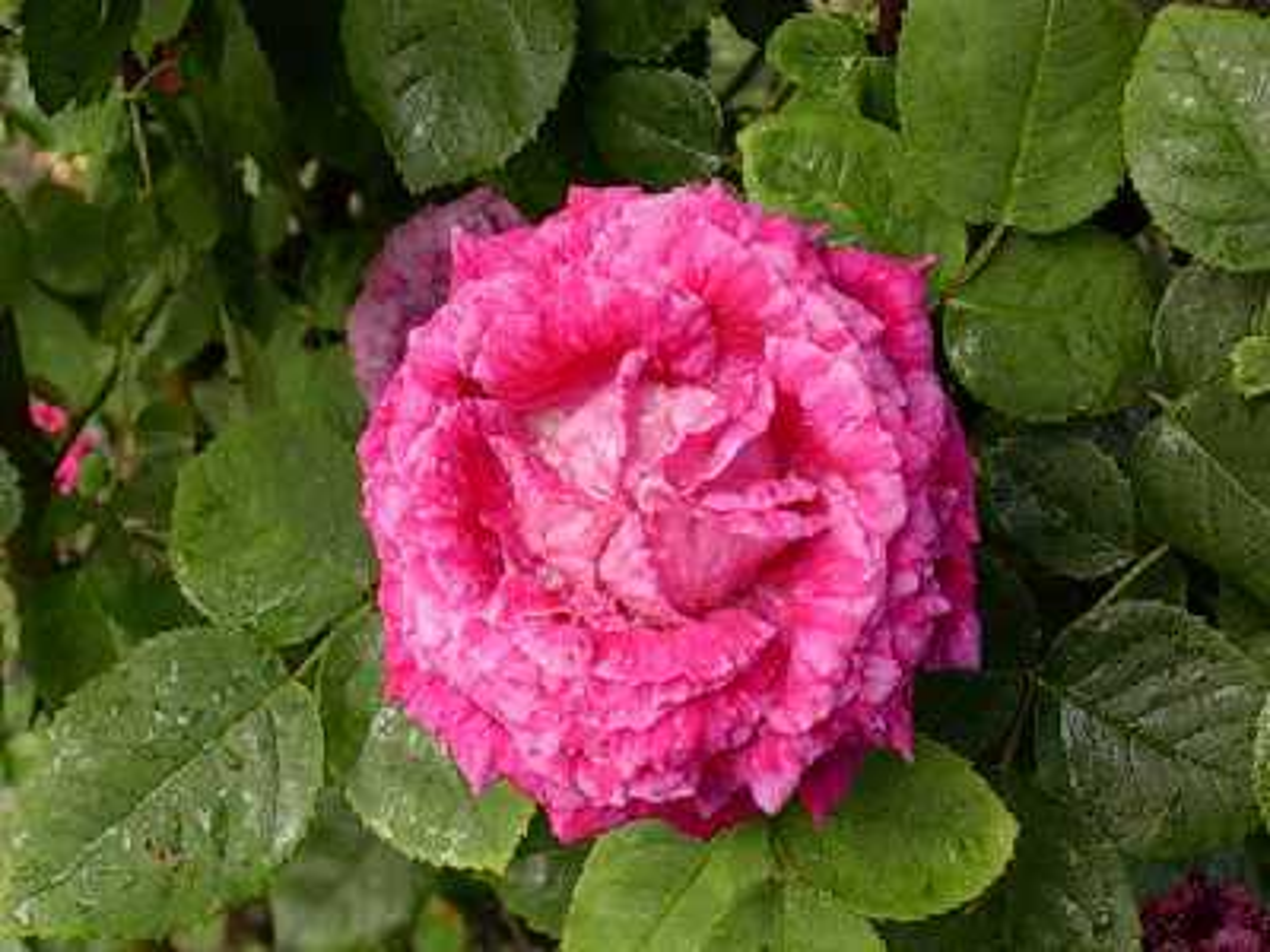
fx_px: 2458
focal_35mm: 67
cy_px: 476
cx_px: 635
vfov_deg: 21.9
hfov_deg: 29.0
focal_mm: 10.2
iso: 70
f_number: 3.6
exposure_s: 1/132
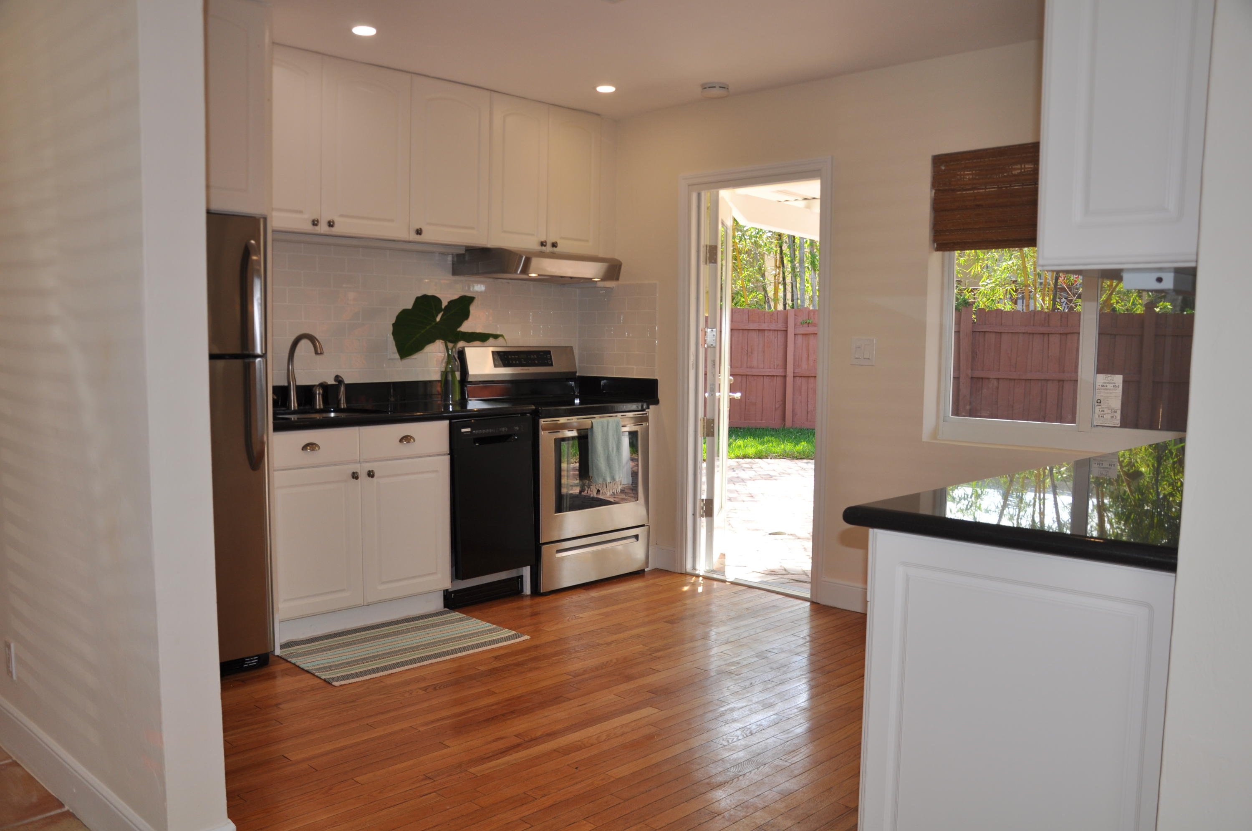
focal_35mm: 27
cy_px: 416
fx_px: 938
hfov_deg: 67.4
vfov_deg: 47.8
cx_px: 626
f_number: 4
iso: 200
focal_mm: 18
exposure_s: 1/200
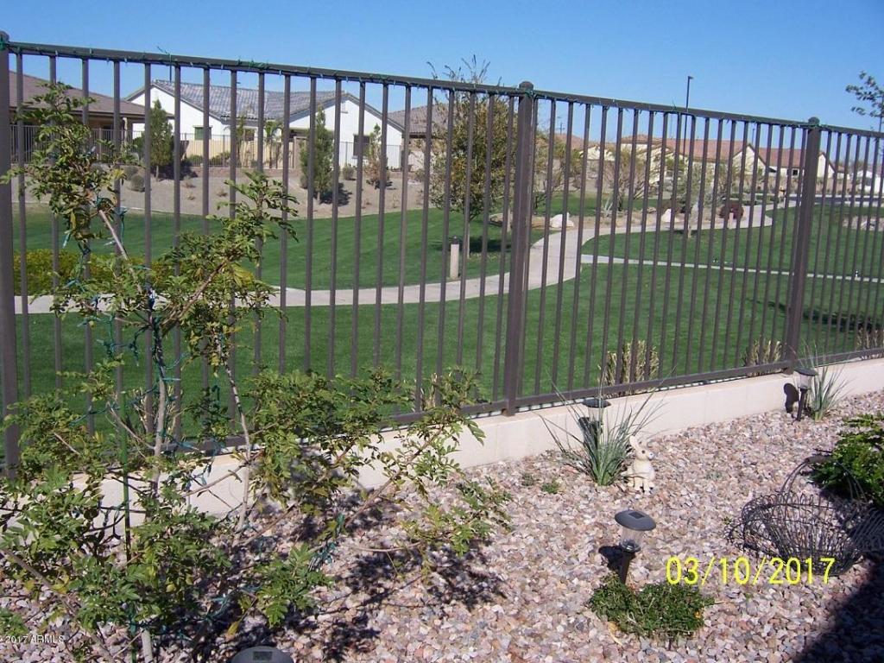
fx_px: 919
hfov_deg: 51.4
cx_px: 442
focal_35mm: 36
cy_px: 332
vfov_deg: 39.7
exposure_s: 1/640
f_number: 4.5
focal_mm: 6.2
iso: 80
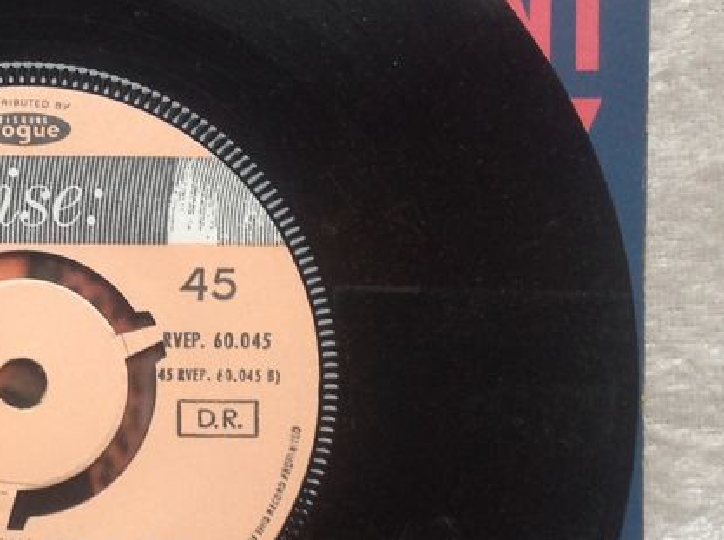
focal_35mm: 84
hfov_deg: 22.3
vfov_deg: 17.5
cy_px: 369
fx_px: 1753
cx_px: -33
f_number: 2.4
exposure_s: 1/15
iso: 80
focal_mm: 4.28
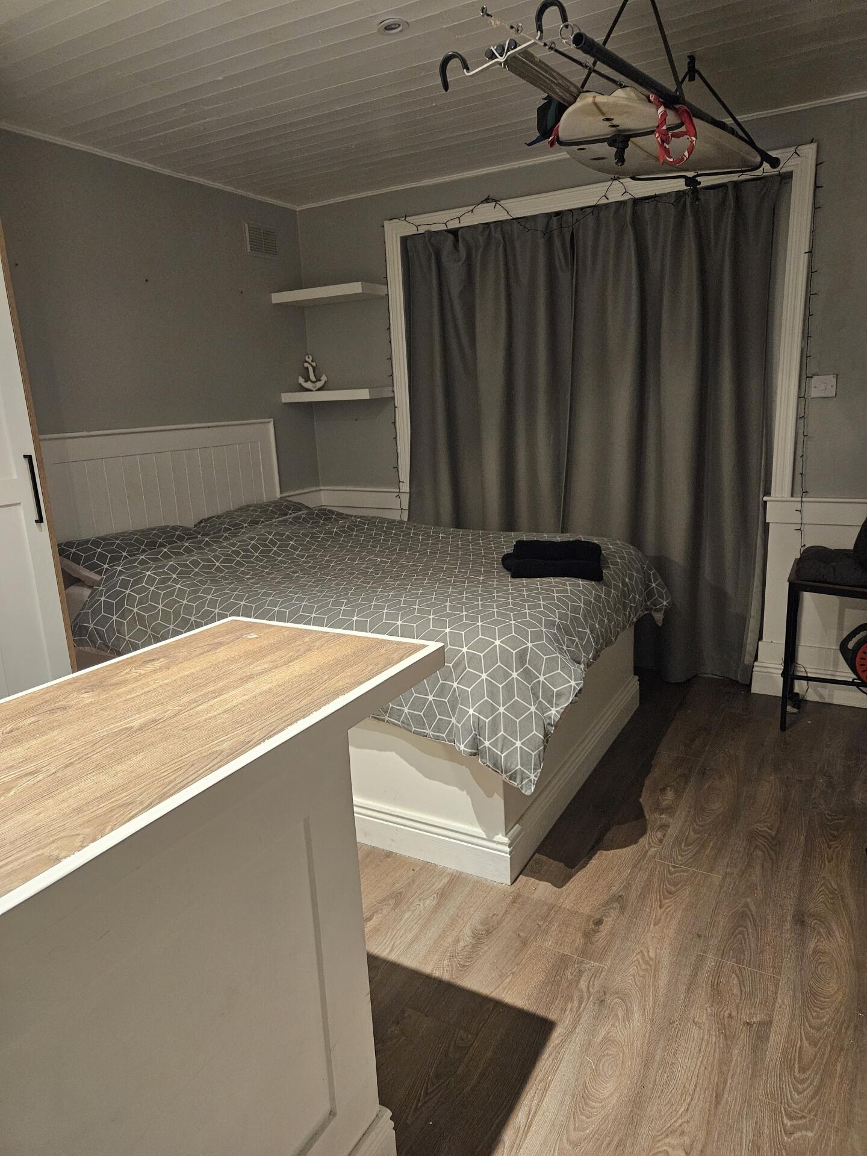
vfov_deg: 73.9
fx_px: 768
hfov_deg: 58.9
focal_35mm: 23
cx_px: 434
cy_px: 578
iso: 800
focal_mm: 5.4
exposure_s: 1/50
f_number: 1.8
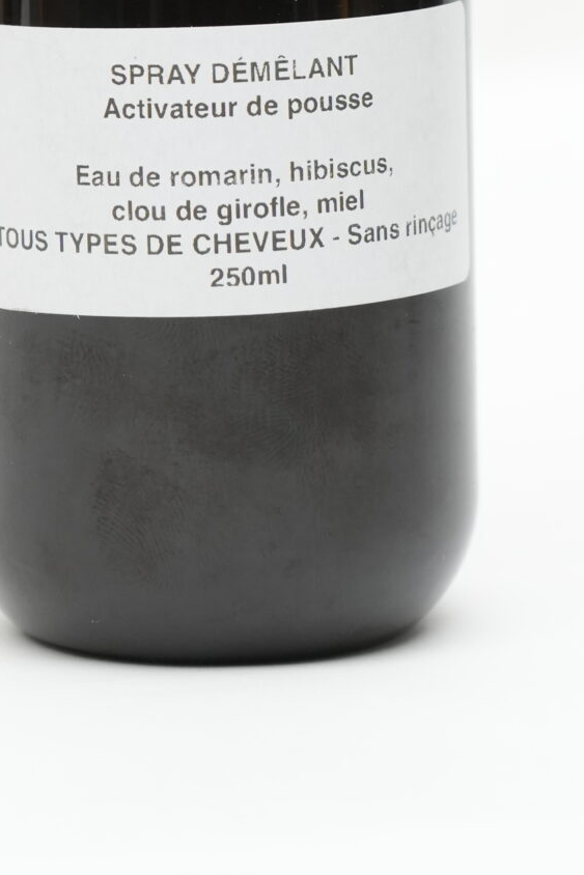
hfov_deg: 7.5
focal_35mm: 182
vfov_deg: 11.1
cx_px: 236
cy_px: -173
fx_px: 4427
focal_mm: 60
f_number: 5.6
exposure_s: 1/250
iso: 1000
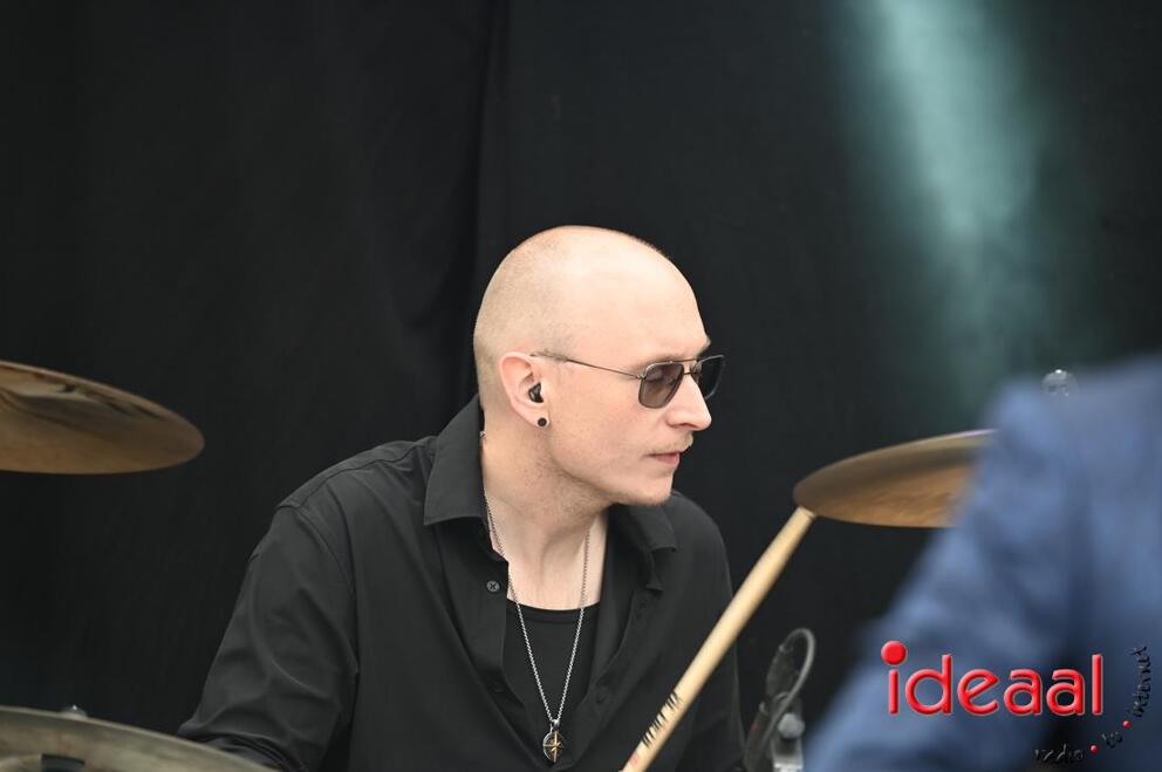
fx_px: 12896
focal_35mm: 400
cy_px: 386
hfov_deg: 5.2
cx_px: 581
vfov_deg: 3.4
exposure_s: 1/250
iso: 450
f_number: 5.6
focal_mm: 400
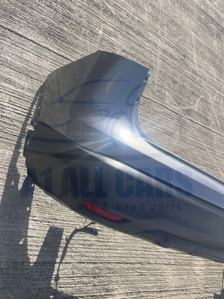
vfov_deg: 67.3
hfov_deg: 53.1
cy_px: 150
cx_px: 112
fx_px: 224
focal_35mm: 26
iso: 50
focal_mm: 5.1
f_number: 1.6
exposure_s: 1/1199
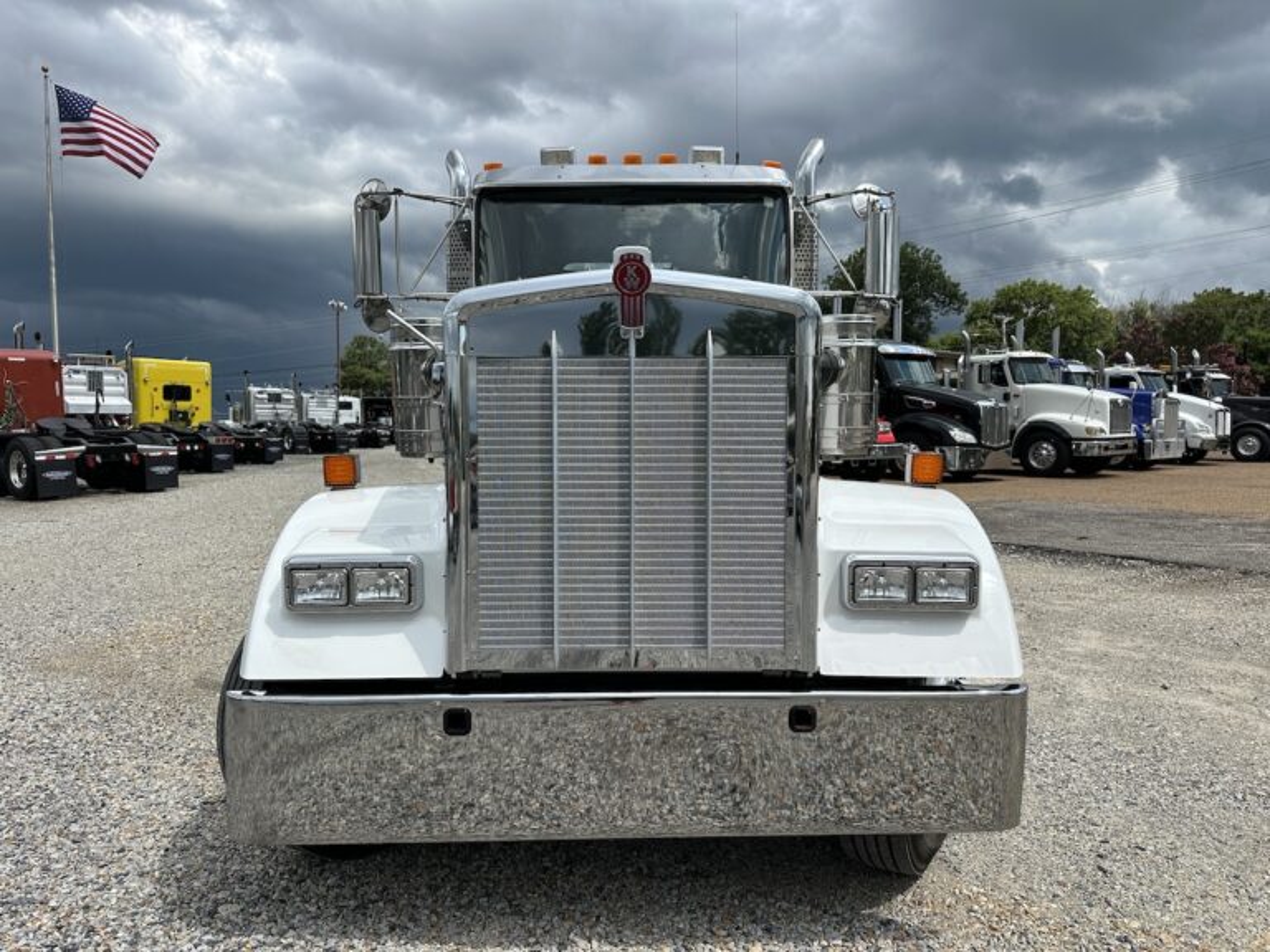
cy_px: 476
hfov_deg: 71.6
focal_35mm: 24
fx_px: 881
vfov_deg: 56.8
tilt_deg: -2.9
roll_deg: +0.6
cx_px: 635
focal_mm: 6.86
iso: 80
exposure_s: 1/5525
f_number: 1.78
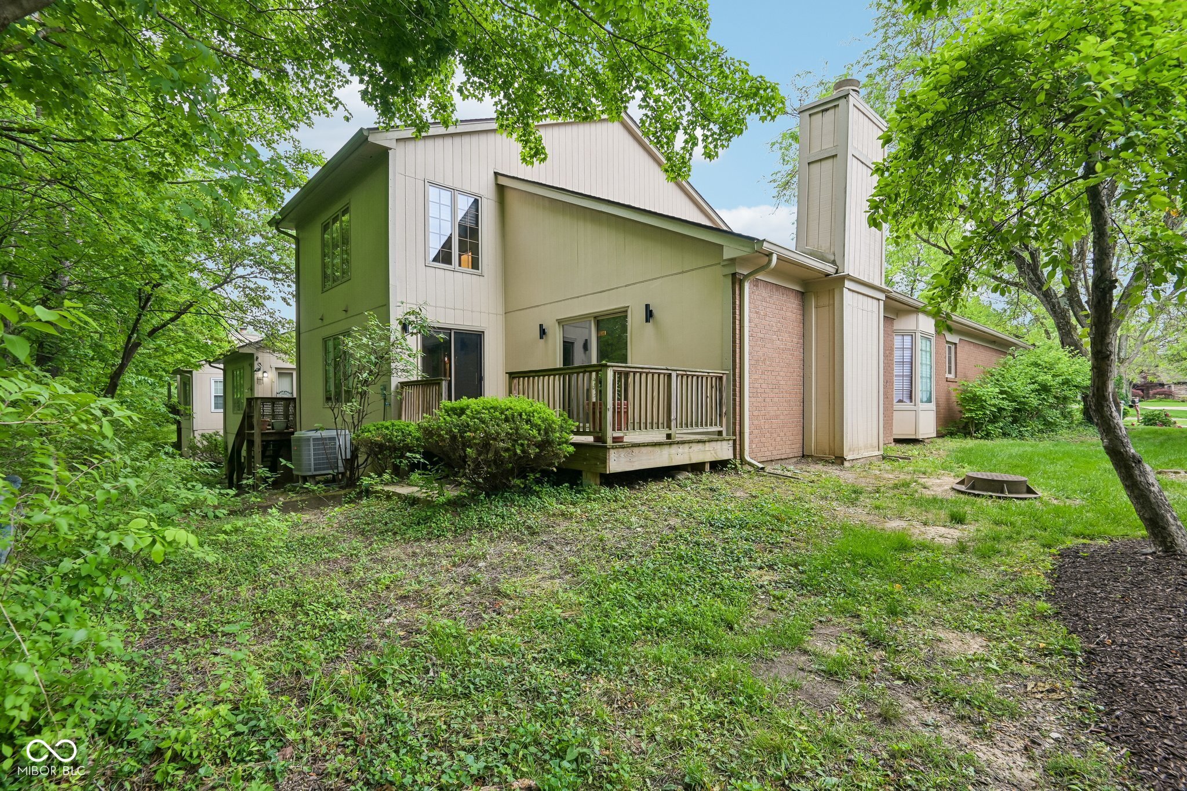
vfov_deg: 73.7
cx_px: 594
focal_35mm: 16
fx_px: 527
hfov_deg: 96.7
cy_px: 396
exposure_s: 1/15
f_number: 8
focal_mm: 16
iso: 110
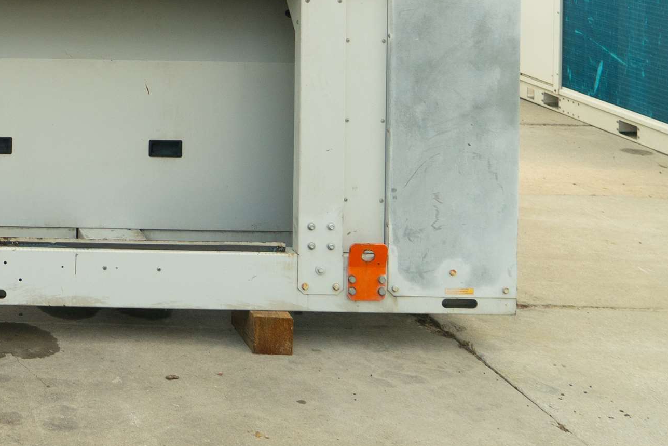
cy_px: -188
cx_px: -260
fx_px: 1410
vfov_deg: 16.6
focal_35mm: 76
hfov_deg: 22.9
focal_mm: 24
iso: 250
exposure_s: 1/400
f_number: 5
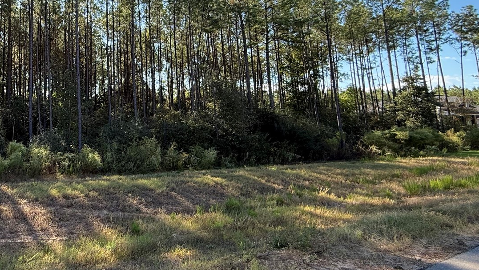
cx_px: 82
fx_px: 368
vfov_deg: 39.0
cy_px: 65
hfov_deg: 59.7
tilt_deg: +10.5
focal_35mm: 29
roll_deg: +0.2
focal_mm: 2.22
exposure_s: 1/424
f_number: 2.2
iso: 64
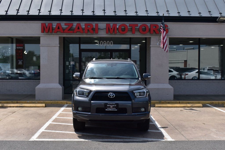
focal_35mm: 46
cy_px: 75
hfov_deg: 42.3
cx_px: 112
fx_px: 291
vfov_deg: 28.9
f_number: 11
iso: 360
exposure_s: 1/500
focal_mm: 31
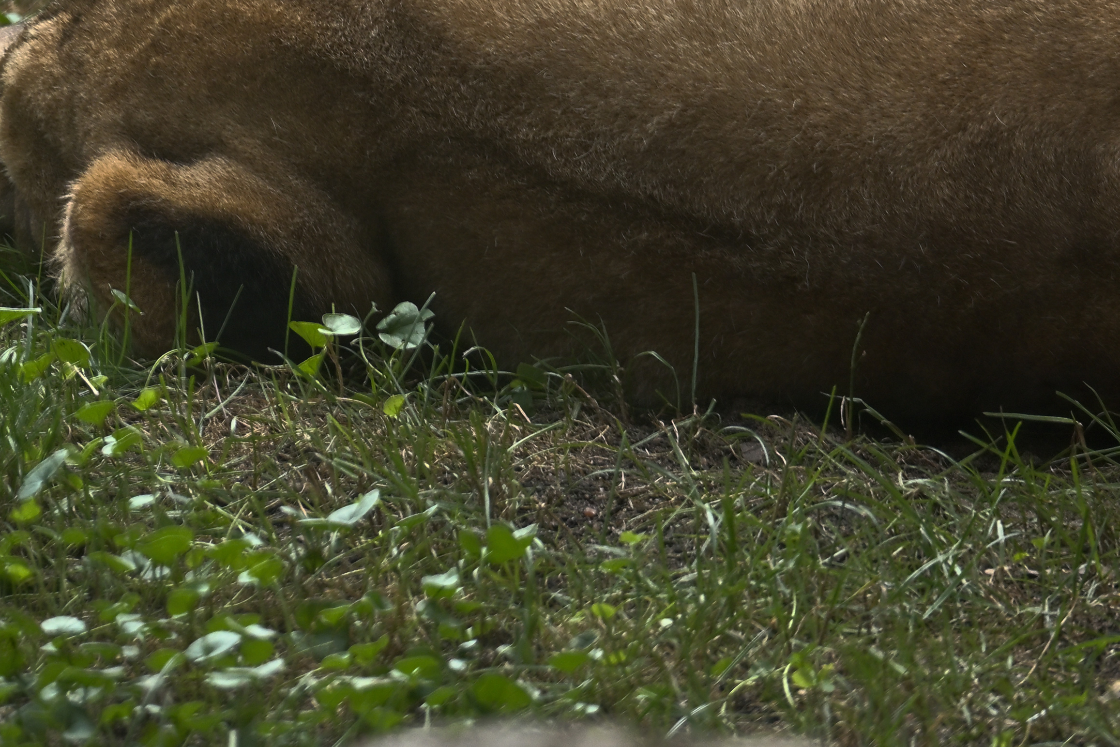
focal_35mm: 451
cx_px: 975
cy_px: 71
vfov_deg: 3.0
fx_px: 14037
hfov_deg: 4.6
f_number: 5.3
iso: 400
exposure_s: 1/250
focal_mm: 125
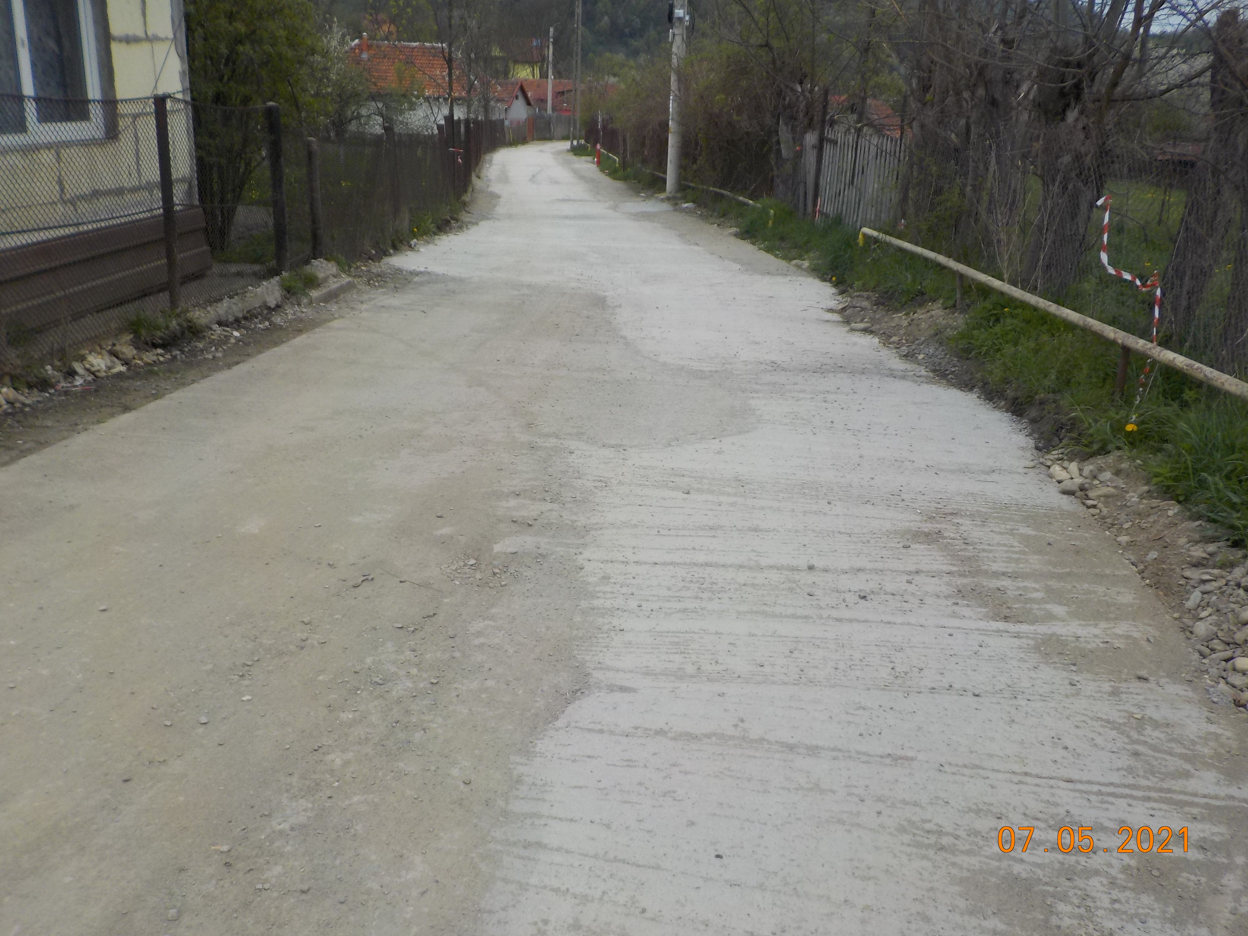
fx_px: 1082
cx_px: 624
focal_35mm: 30
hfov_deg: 60.0
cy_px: 468
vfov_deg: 46.8
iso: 125
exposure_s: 1/1000
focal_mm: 4.1
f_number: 3.3
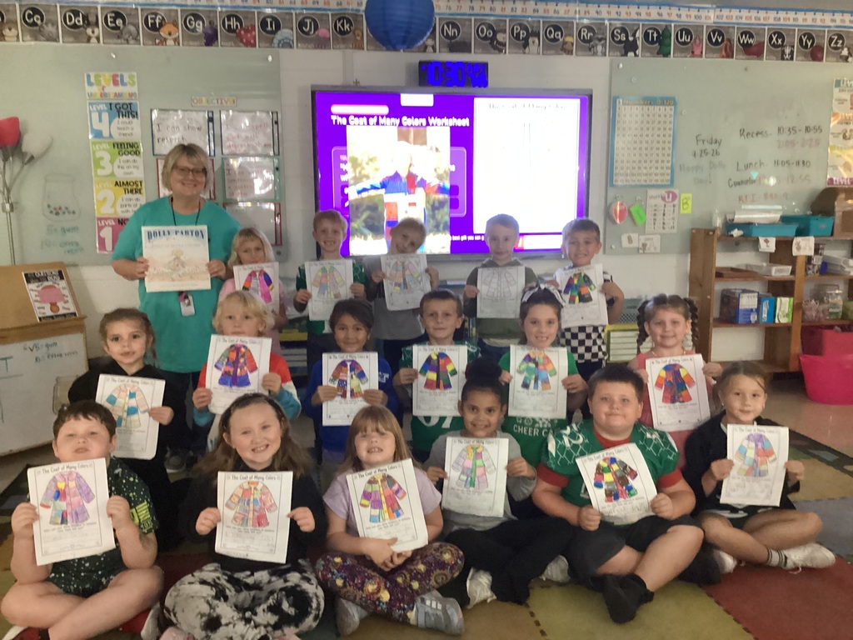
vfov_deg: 45.4
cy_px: 320
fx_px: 764
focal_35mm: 31
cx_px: 426
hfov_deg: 58.4
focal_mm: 3.3
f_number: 2.4
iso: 800
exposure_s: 1/30
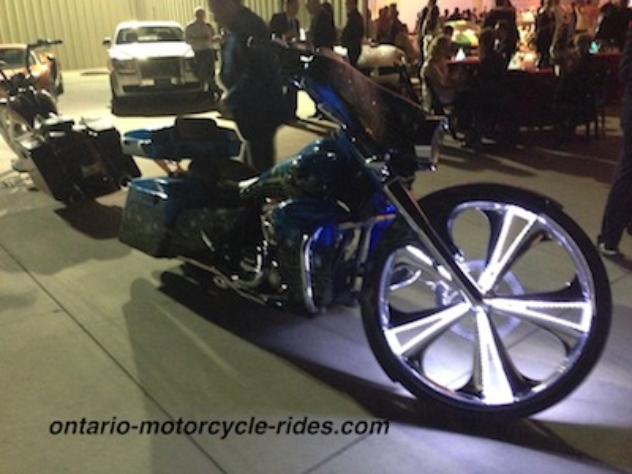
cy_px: 237
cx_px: 316
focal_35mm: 33
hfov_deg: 55.4
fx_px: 602
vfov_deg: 42.9
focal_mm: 4.13
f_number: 2.4
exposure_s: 1/15
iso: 800
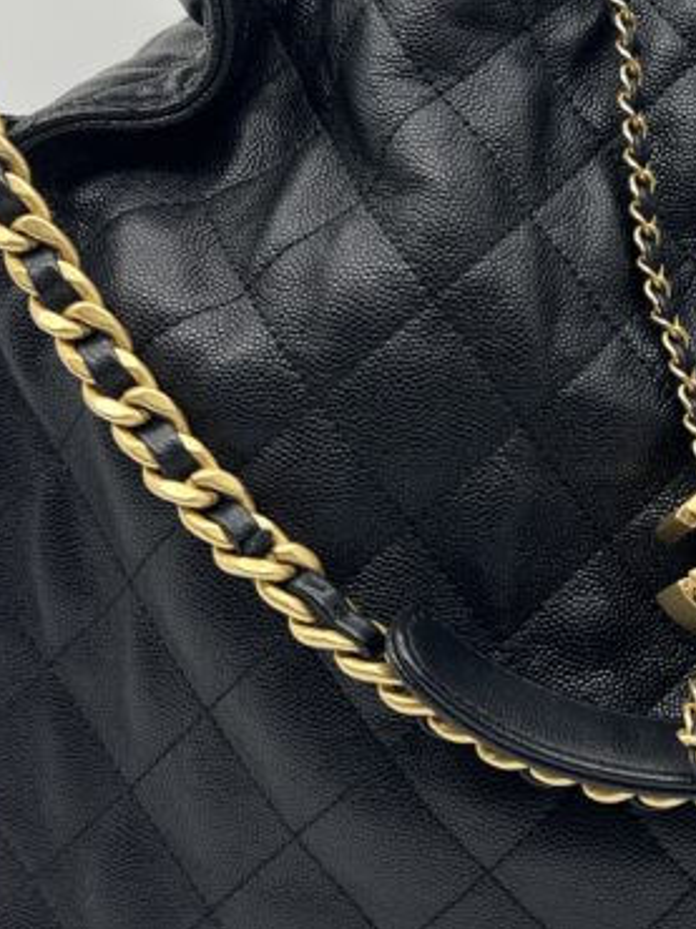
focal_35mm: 72
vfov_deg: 27.0
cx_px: 696
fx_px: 1932
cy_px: 382
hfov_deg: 19.8
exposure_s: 1/129
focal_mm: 5.7
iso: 32
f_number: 1.5
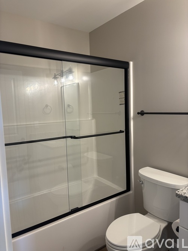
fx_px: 188
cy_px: 126
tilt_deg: -5.4
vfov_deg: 67.3
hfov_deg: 53.0
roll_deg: +1.7
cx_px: 94
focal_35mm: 26
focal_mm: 5.96
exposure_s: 1/60
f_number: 1.6
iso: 100
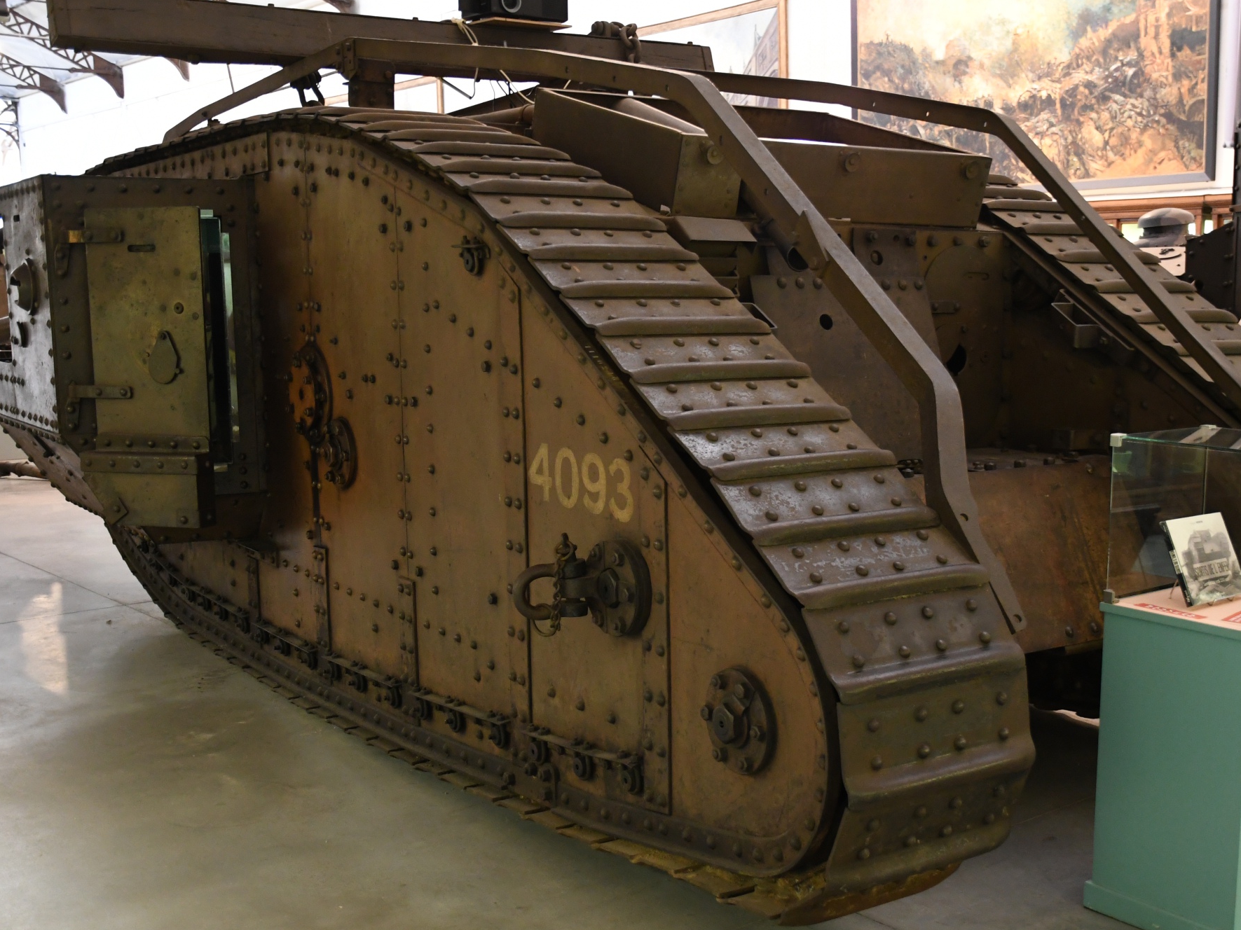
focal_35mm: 43
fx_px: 1541
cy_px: 510
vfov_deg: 33.6
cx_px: 704
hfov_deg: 43.8
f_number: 2.8
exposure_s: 1/13
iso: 2000
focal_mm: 22
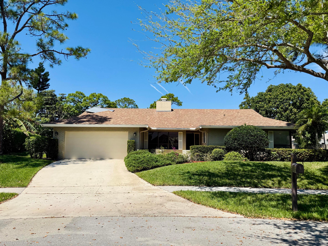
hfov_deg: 71.6
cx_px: 164
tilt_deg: +6.4
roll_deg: -0.2
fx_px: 227
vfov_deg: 56.8
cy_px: 123
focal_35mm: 24
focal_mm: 6.76
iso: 80
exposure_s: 1/5714
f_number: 1.78
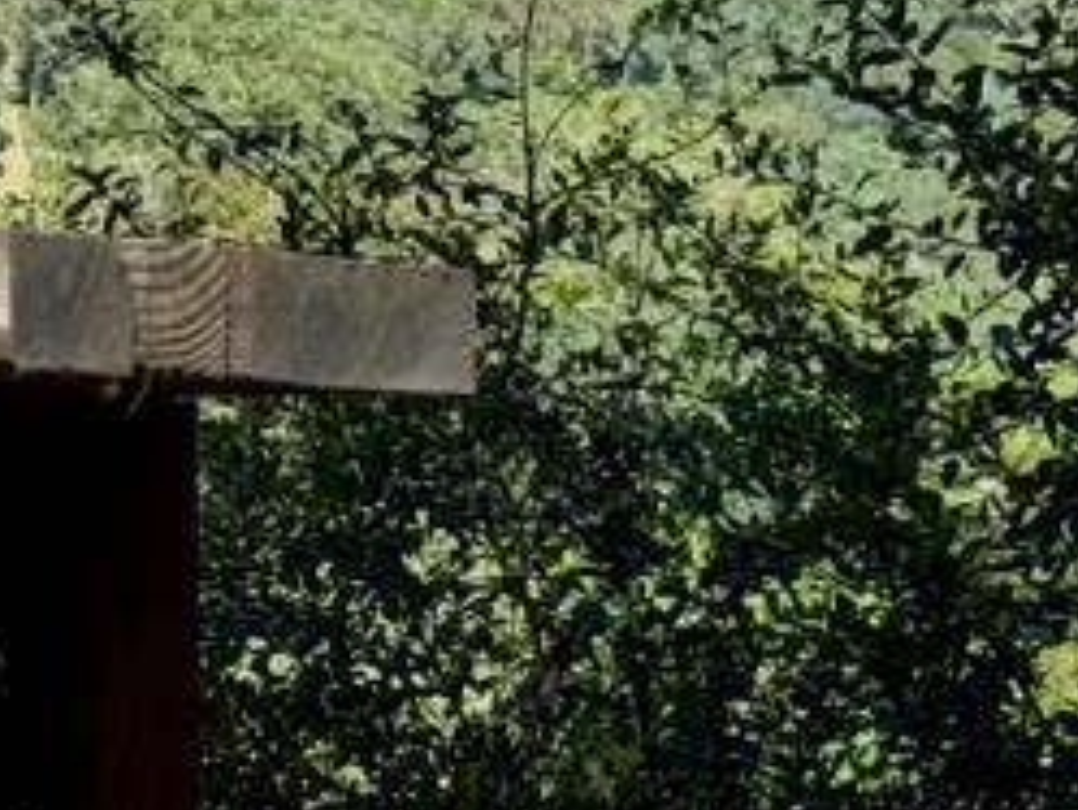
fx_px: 9004
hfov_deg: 6.7
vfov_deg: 5.1
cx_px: -589
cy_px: -470
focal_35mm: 289
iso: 64
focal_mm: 6.76
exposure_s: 1/4608
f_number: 1.78
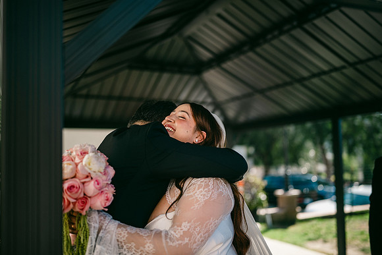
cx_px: 191
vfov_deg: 37.9
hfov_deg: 54.4
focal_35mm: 35
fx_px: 371
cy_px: 128
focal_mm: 35
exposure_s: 1/5000
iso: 64
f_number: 1.2
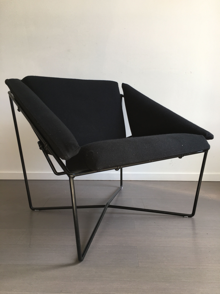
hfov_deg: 48.2
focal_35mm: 29
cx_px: 110
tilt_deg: -11.0
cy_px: 147
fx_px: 246
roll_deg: -0.4
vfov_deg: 61.7
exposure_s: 1/50
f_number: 2.2
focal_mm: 4.15
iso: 32
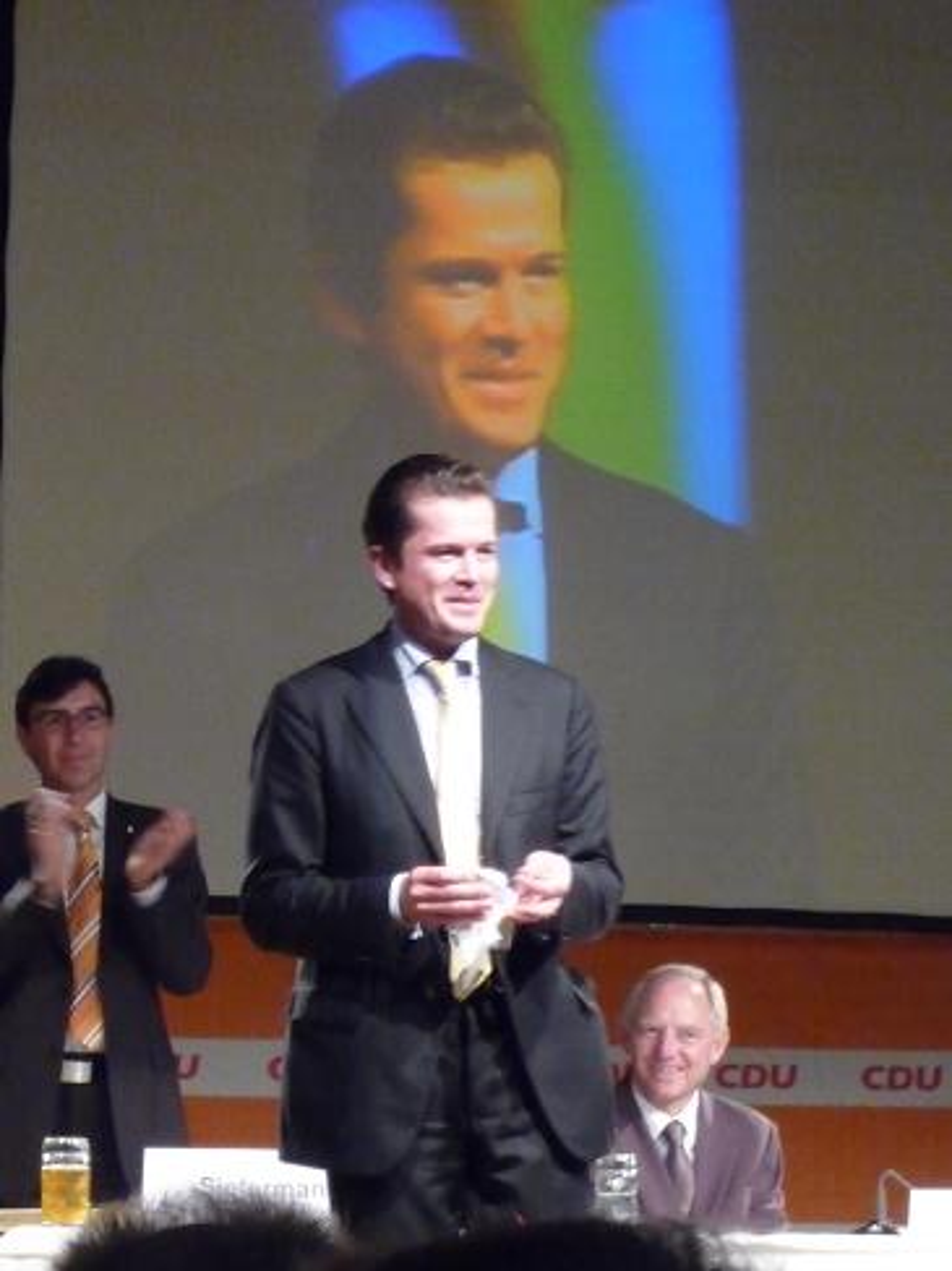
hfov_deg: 11.1
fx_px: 4879
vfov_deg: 14.8
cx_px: 476
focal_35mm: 133
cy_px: 636
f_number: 5.5
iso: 800
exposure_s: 1/50
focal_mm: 16.4
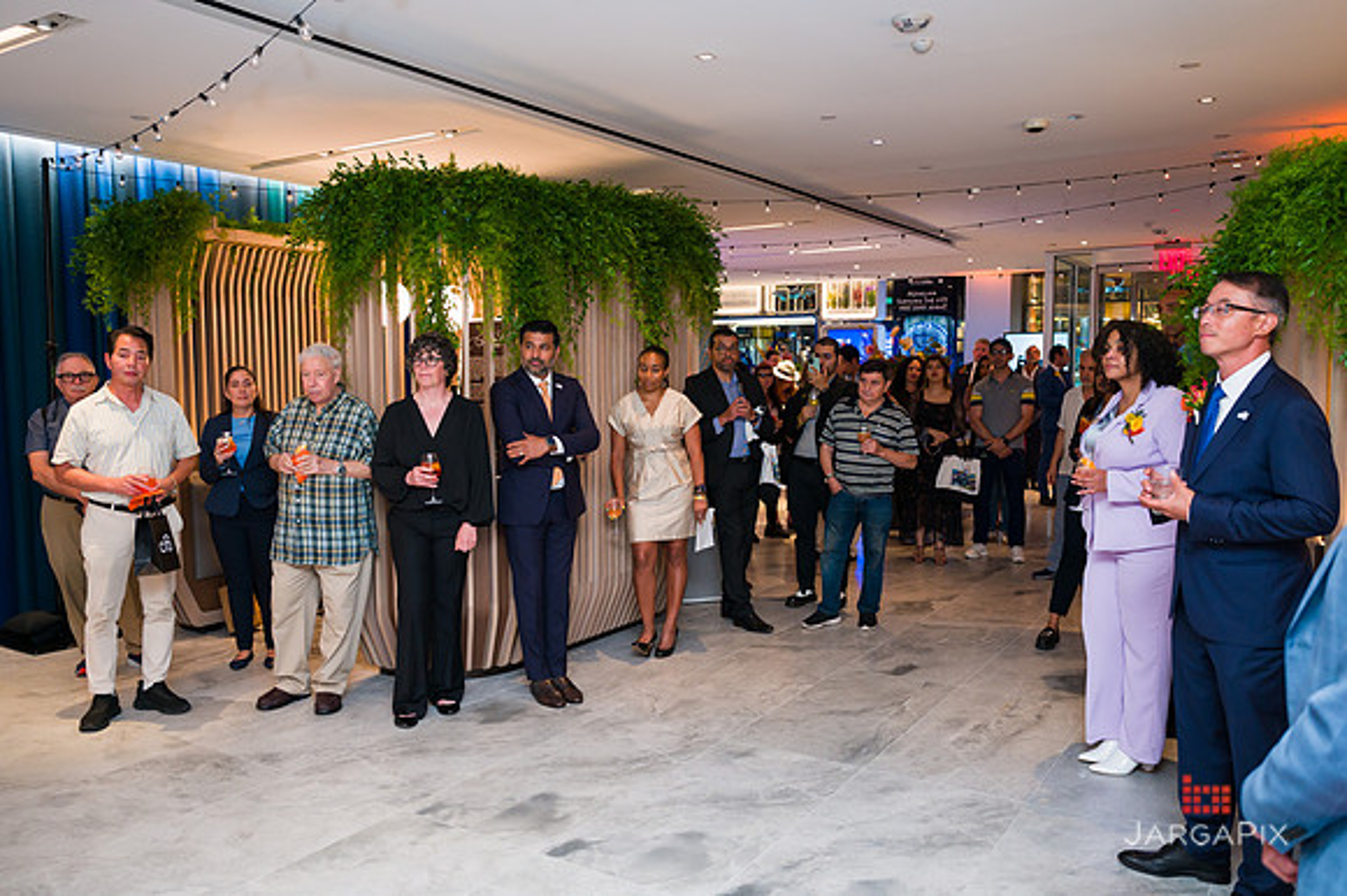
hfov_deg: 65.7
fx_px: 1043
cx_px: 674
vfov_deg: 46.5
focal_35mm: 28
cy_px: 448
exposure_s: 1/160
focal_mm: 26.5
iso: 800
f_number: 3.2
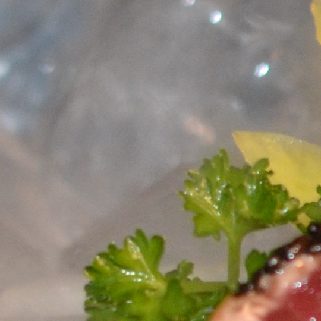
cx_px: 776
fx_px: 6085
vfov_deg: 3.0
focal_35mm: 580
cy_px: -27
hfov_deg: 3.0
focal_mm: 50
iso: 800
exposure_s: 1/60
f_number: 2.8
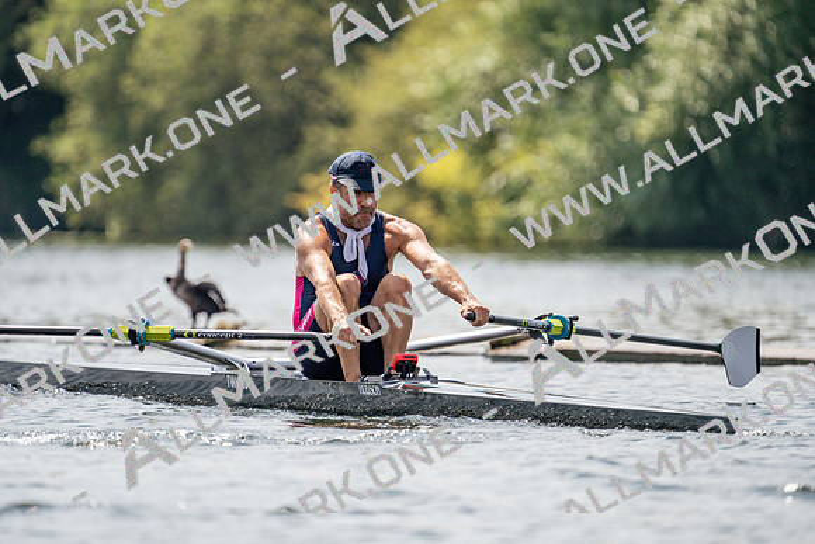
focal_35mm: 600
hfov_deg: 3.4
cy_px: 272
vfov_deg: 2.3
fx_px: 13586
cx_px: 408
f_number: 6.3
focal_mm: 600
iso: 320
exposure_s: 1/1600
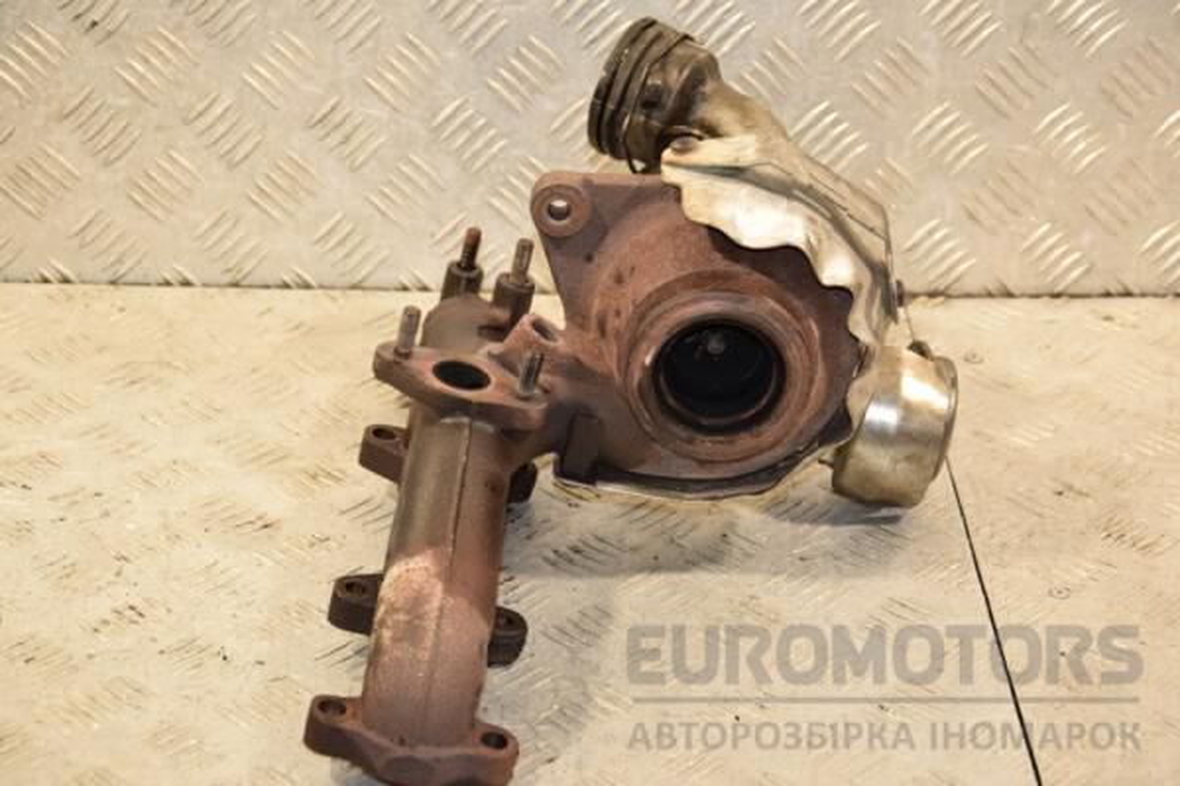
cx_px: 590
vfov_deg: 17.5
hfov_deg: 26.0
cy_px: 393
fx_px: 2556
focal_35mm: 78
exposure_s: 1/200
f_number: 5.6
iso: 800
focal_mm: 52
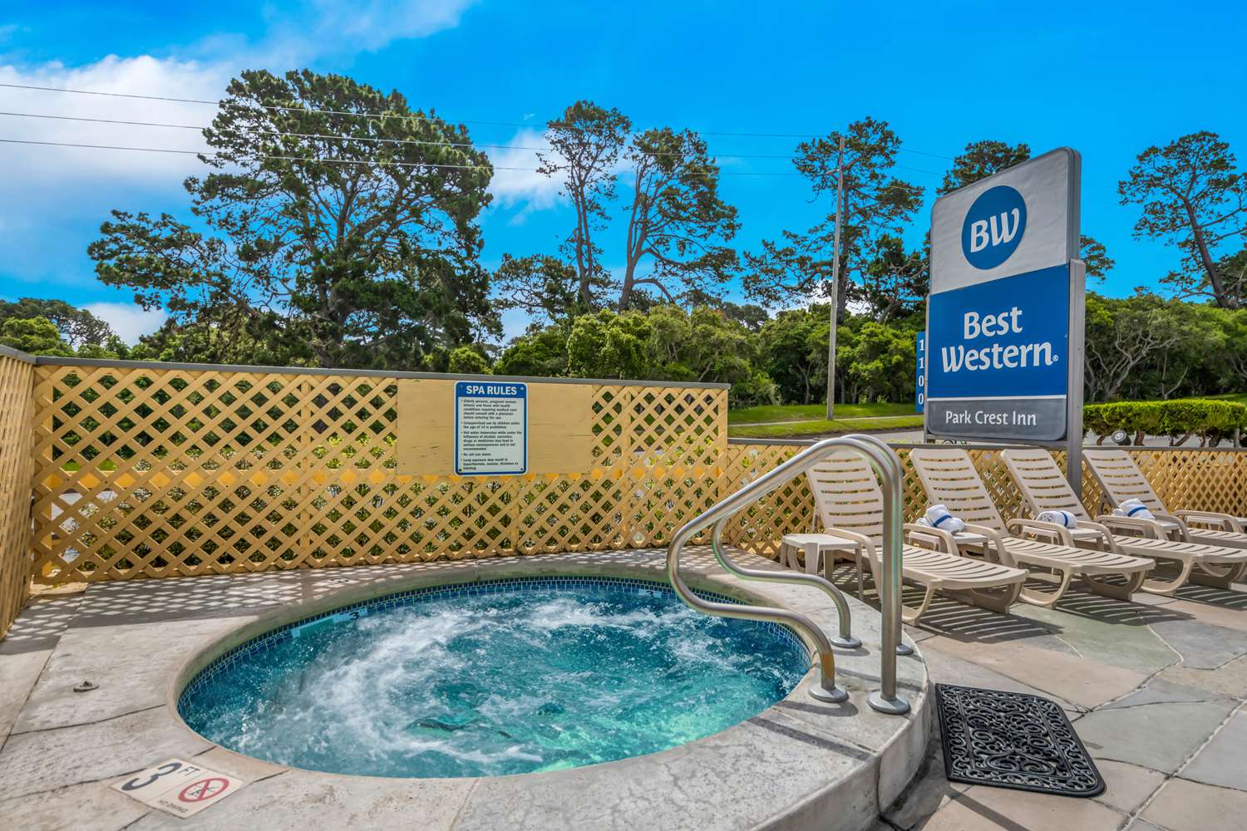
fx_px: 554
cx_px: 624
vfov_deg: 73.7
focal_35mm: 16
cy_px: 416
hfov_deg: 96.7
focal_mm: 16
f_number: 9
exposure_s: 1/400
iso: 500
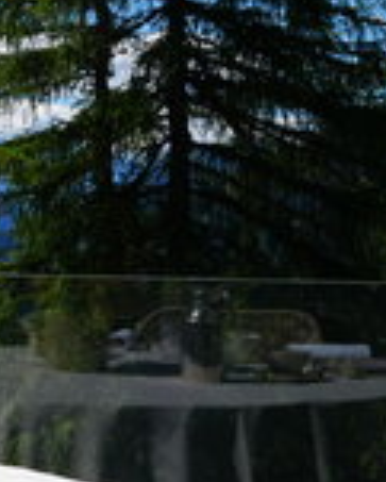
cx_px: -338
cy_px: 262
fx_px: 1635
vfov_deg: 16.8
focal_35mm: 115
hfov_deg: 12.2
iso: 100
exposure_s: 1/250
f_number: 10
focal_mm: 25.7
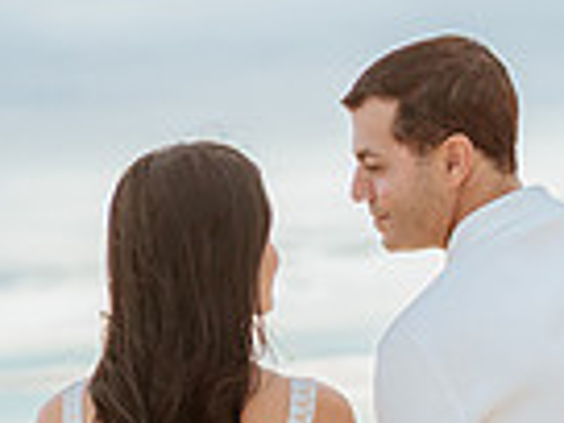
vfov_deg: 7.0
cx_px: 66
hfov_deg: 9.6
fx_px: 3340
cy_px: 781
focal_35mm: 205
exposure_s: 1/3200
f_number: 2.8
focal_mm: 48
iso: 250
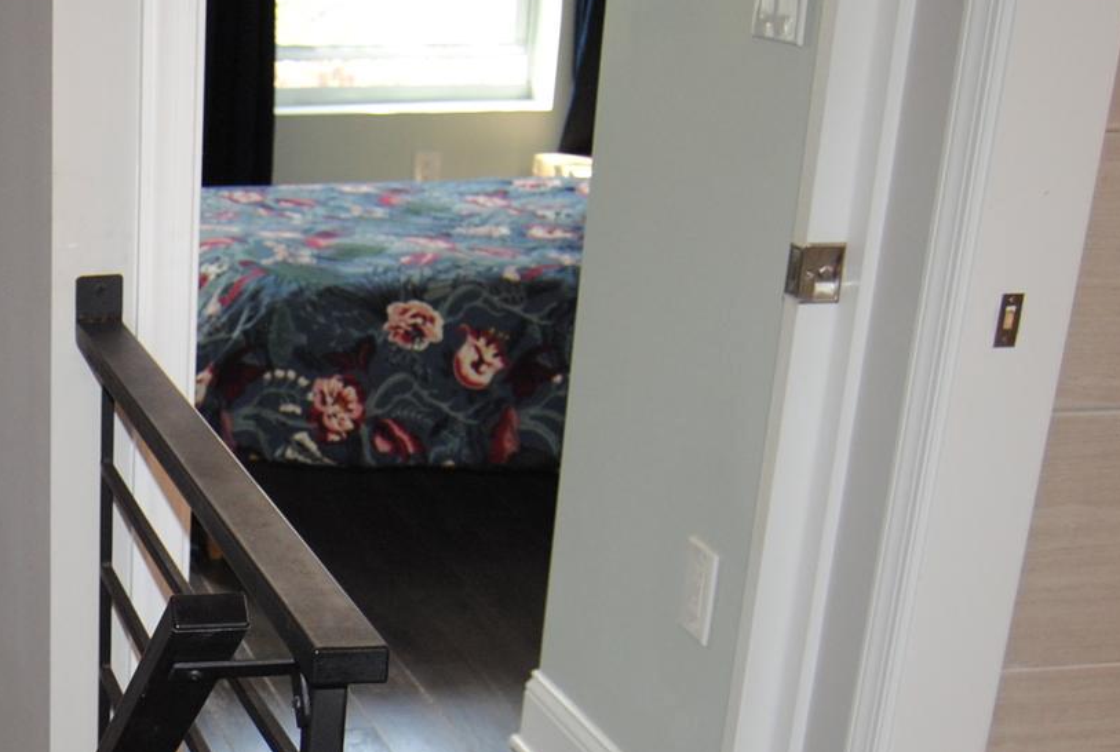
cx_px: -118
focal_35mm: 68
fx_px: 2120
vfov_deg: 19.2
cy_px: 858
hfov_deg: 27.1
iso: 400
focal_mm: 18
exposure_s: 1/60
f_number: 4
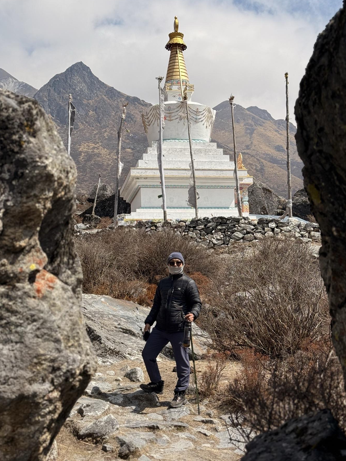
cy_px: 222
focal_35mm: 52
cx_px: 173
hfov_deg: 28.0
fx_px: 693
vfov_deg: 36.8
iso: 80
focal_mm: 6.76
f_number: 1.78
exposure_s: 1/9901
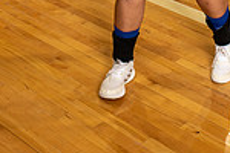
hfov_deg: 18.9
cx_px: 156
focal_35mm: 108
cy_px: -176
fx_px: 690
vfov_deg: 11.2
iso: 320
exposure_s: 1/250
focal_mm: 36
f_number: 6.3
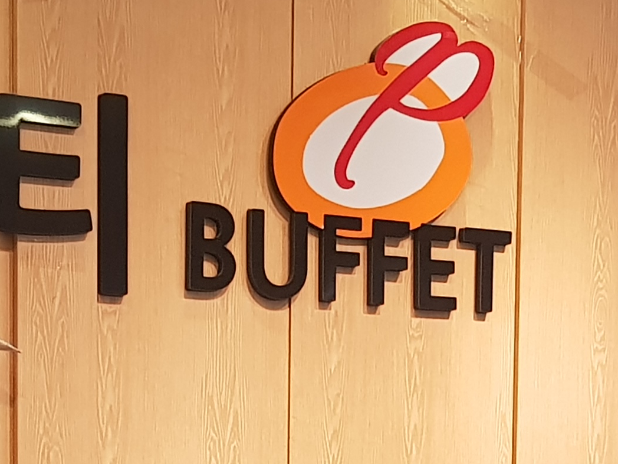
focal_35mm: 100
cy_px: 799
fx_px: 1785
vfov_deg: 13.5
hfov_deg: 19.6
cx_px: 320
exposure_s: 1/60
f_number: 1.7
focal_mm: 4.3
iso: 100
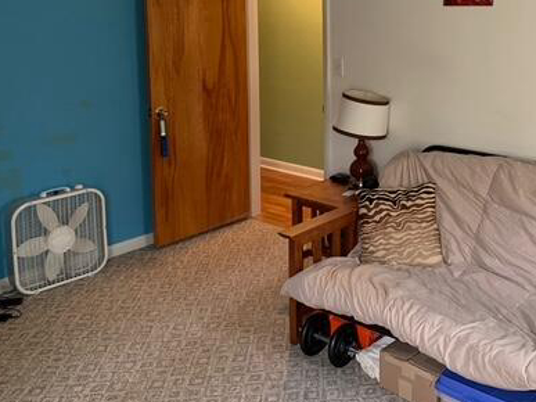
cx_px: 407
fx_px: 666
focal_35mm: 43
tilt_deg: -7.1
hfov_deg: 42.4
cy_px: 78
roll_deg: +0.0
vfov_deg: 32.6
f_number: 1.8
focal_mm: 4.25
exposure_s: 1/30
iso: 320
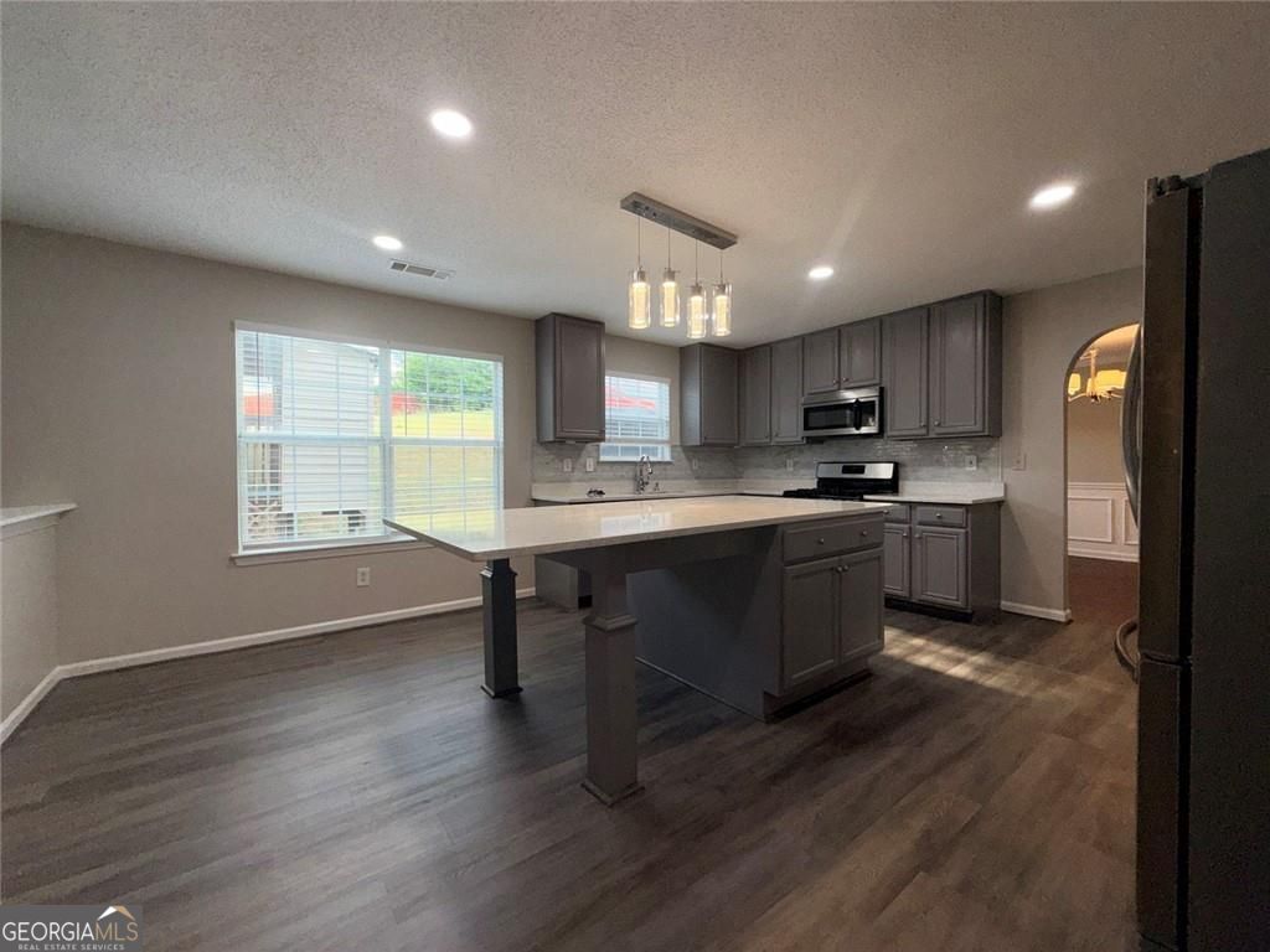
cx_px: 635
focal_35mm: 14
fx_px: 514
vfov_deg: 85.7
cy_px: 476
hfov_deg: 102.1
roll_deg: -0.4
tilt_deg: -0.4
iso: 32
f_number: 2.2
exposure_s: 1/122
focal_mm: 2.22
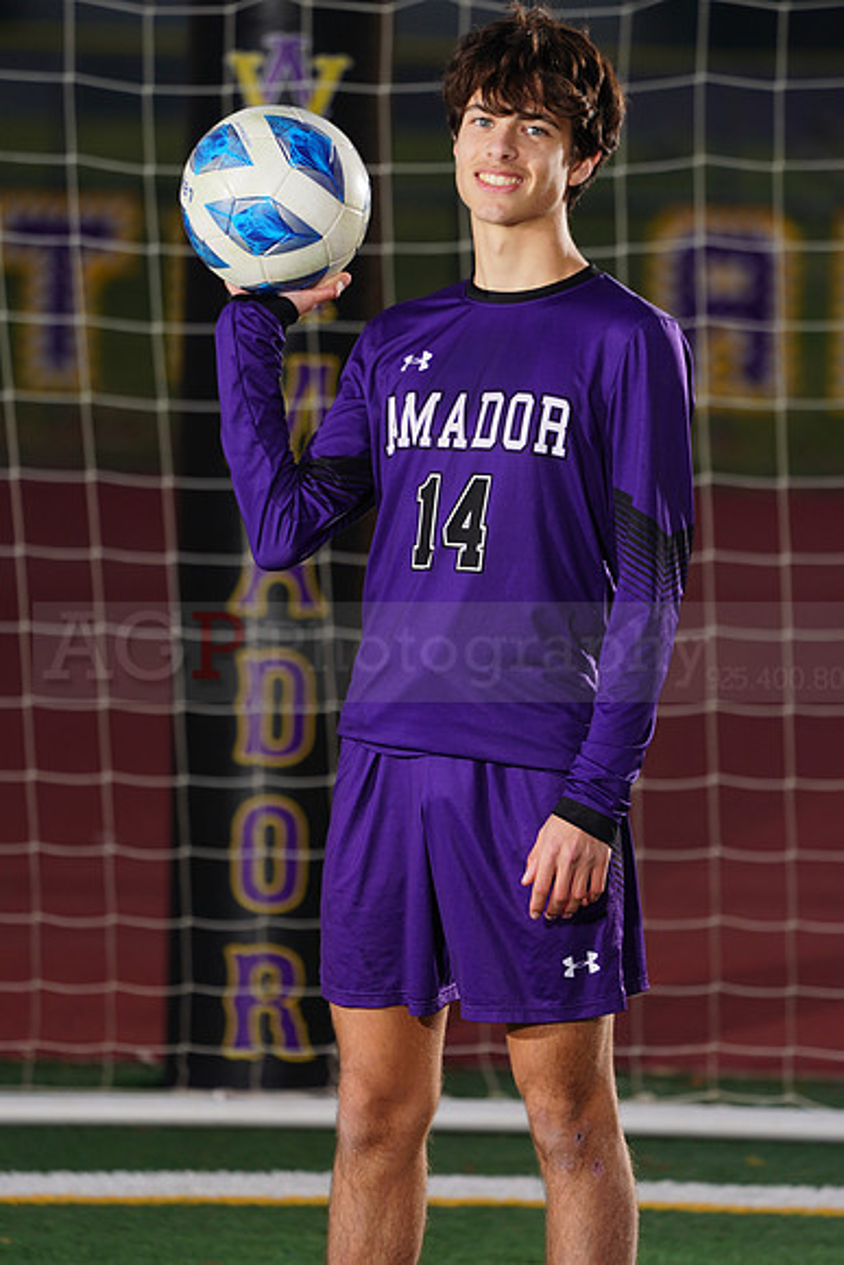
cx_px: 422
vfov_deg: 5.7
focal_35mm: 364
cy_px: 632
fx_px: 12792
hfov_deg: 3.8
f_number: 7.1
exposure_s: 1/200
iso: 200
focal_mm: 364
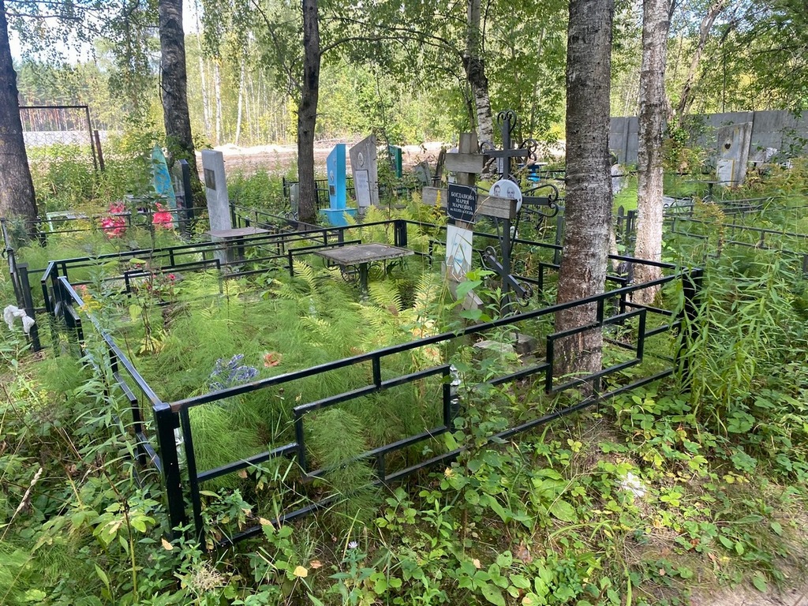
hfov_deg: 67.3
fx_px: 607
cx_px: 404
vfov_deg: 53.1
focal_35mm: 26
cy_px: 303
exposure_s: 1/139
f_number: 1.8
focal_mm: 4.25
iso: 32
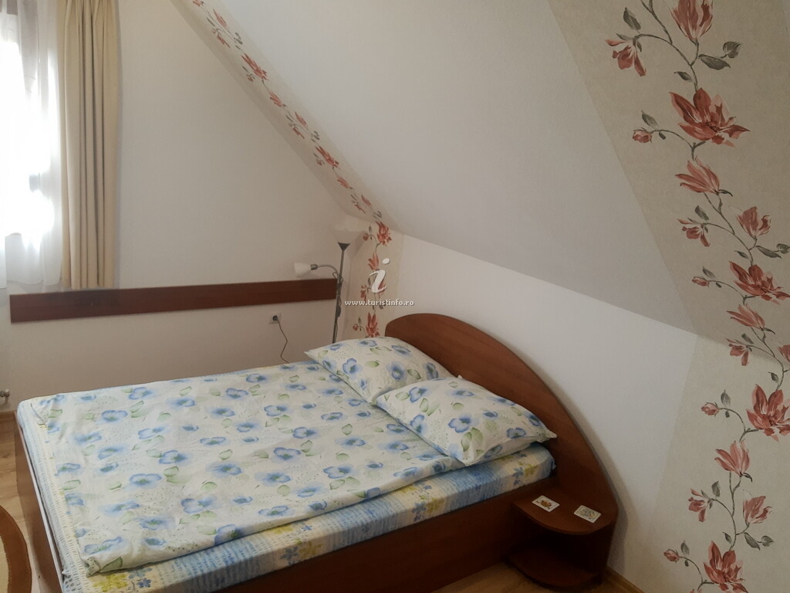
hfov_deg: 67.3
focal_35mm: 26
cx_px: 395
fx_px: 593
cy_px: 296
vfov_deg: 53.1
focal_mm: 3.95
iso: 117
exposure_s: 1/50
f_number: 1.8
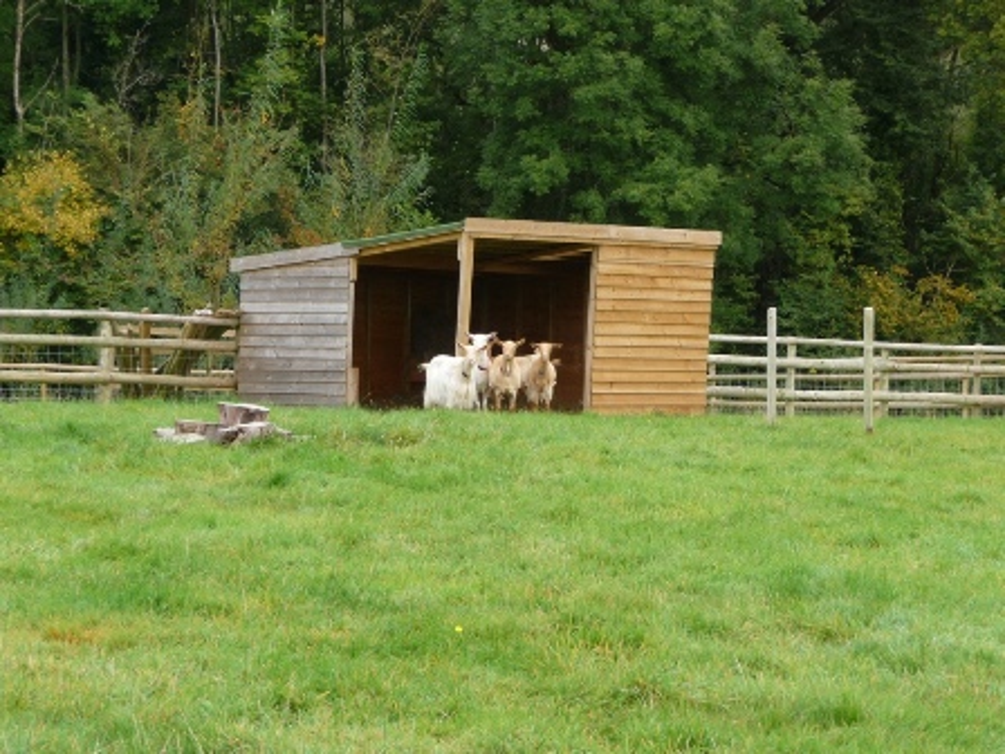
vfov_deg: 10.5
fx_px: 4094
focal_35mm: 141
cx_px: 502
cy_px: 377
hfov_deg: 14.0
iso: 100
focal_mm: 24.1
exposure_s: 1/125
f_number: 4.8
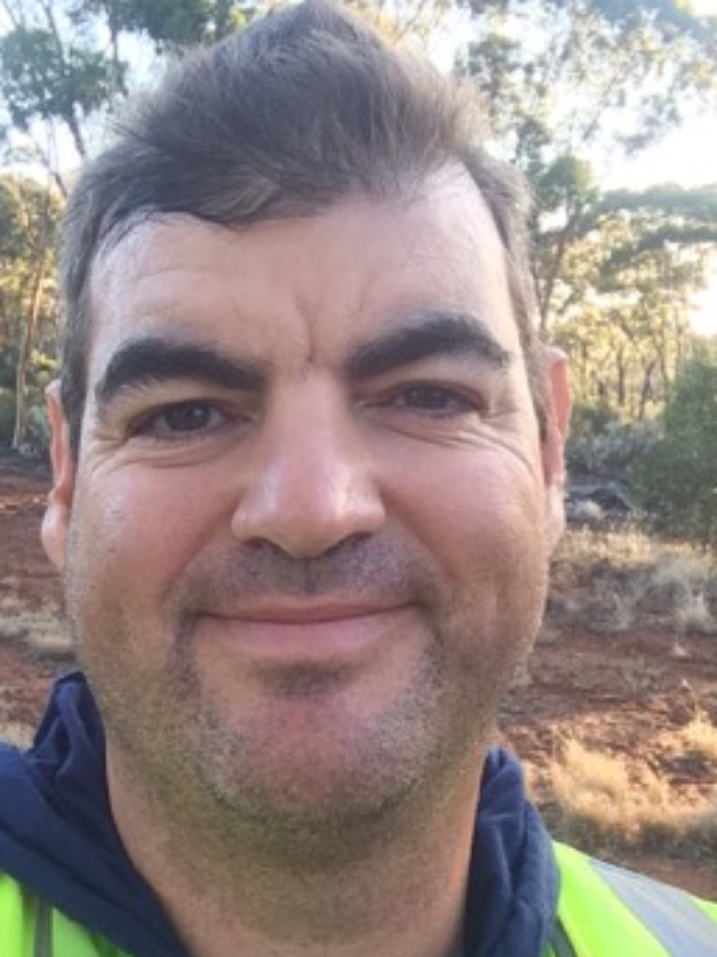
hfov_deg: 30.8
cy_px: 527
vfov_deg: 40.4
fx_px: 1299
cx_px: 304
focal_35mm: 47
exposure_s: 1/120
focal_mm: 2.15
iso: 64
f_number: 2.4
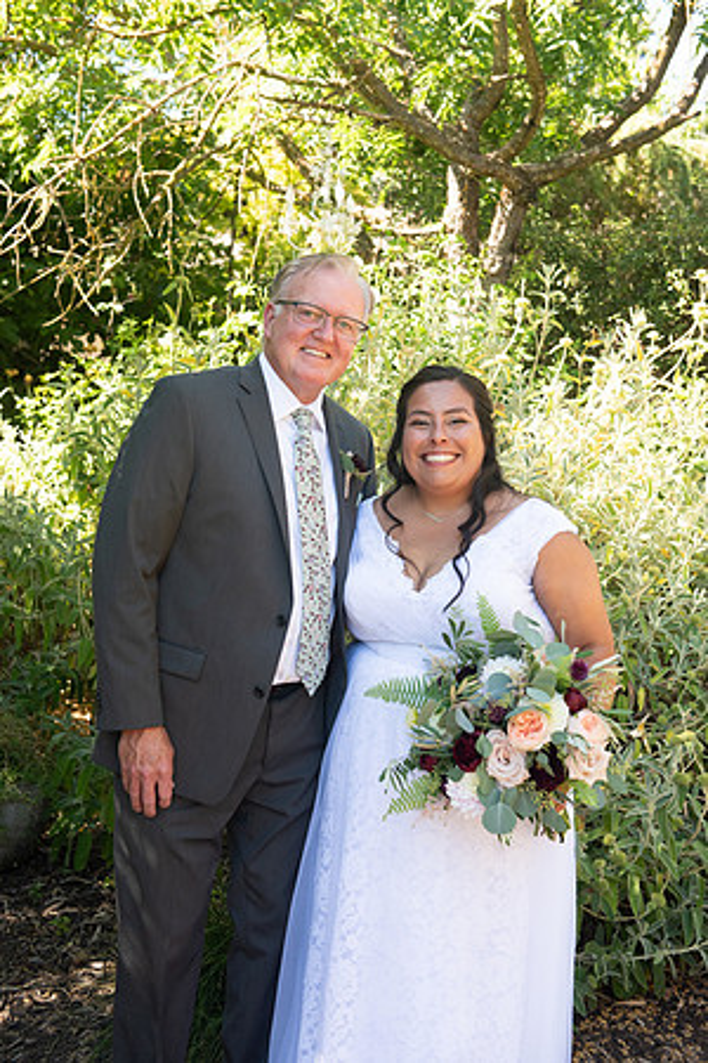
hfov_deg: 26.0
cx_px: 354
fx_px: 1534
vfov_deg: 38.2
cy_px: 532
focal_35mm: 52
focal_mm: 52
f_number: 4.5
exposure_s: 1/320
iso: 640
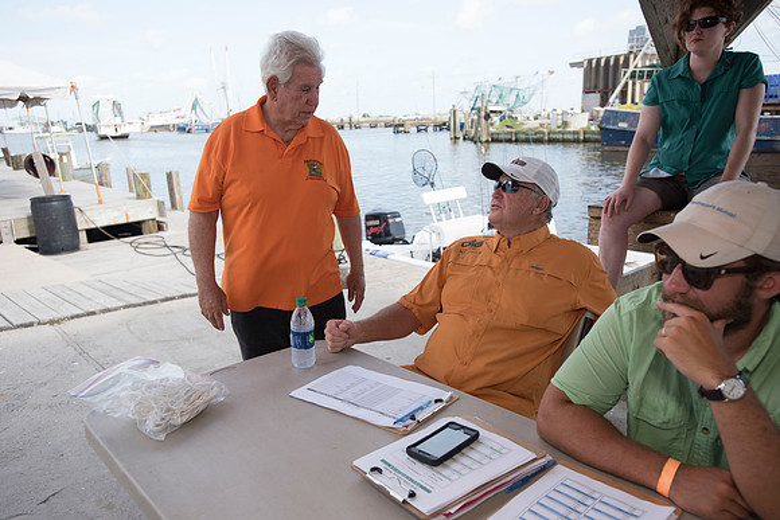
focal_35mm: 28
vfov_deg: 46.4
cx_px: 390
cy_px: 260
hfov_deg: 65.5
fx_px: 607
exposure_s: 1/1250
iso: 500
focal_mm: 28
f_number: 4
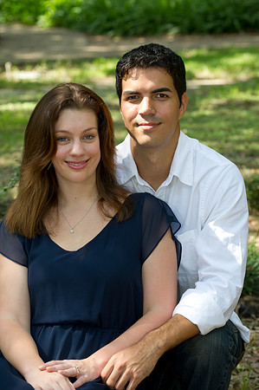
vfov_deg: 17.1
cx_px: 130
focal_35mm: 120
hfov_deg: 11.4
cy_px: 195
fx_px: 1298
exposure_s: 1/80
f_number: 5.6
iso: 250
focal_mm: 120
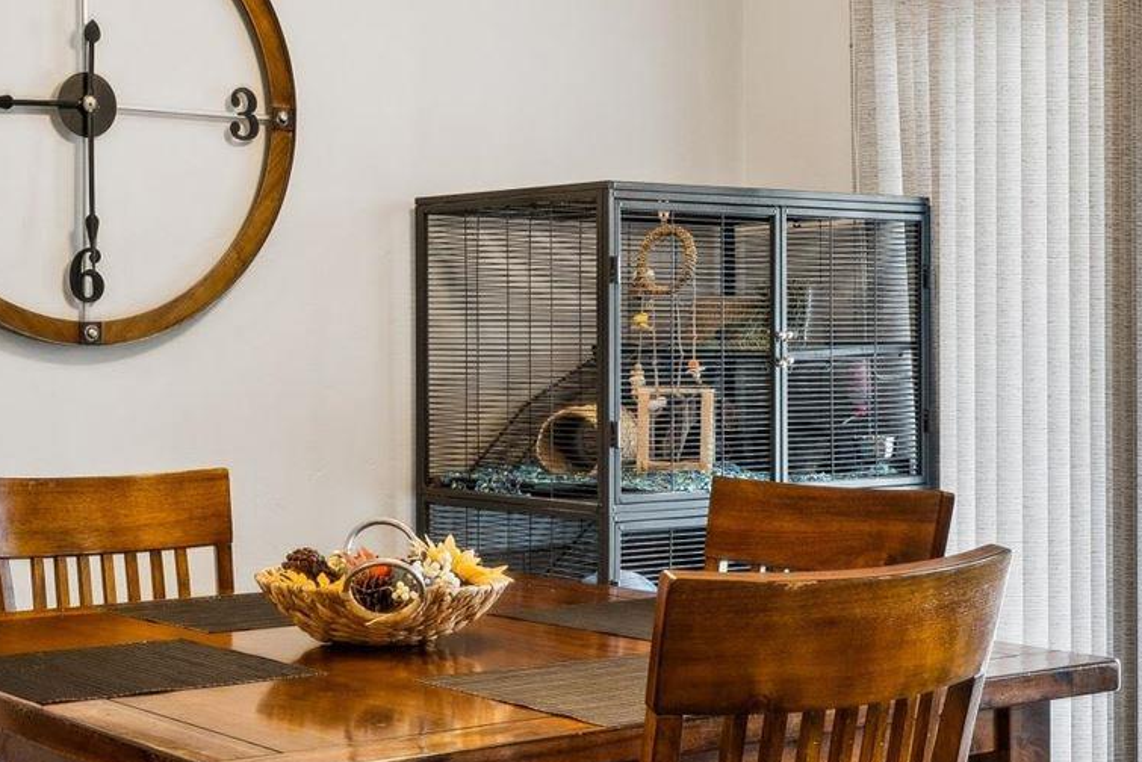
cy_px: 361
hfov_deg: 30.9
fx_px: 2052
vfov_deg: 21.0
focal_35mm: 65
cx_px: 378
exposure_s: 1/4
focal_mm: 15.9
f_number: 13
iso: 400
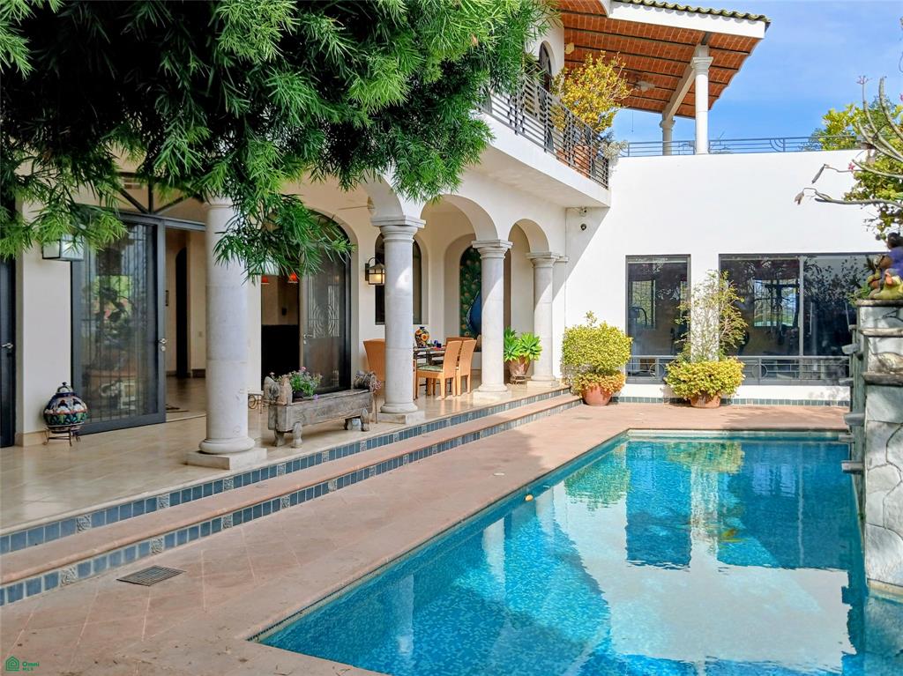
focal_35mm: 27
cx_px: 452
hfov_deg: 65.3
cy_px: 338
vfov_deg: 51.3
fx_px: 704
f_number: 1.8
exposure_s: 1/280
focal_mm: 3.98
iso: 20
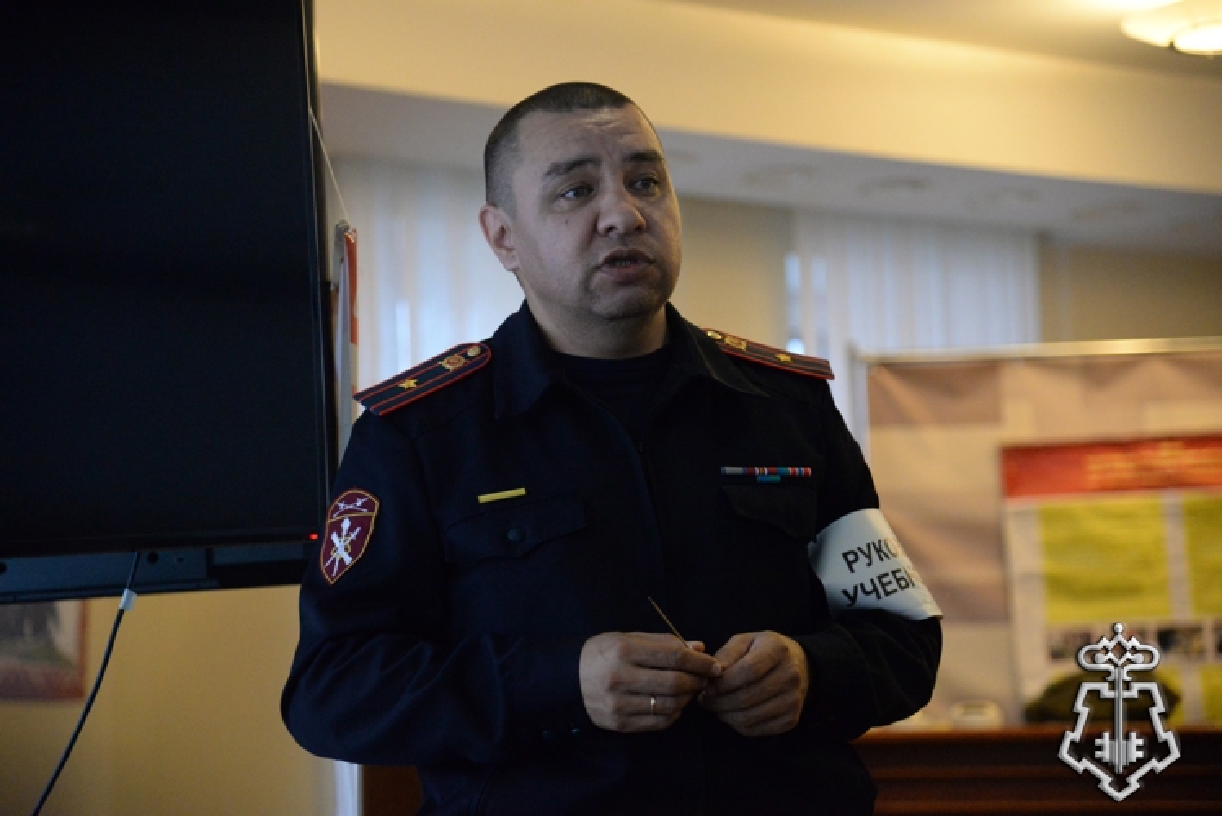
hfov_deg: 22.1
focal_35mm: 92
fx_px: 3124
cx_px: 611
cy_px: 408
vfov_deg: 14.9
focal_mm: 92
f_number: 4
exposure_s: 1/400
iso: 6400
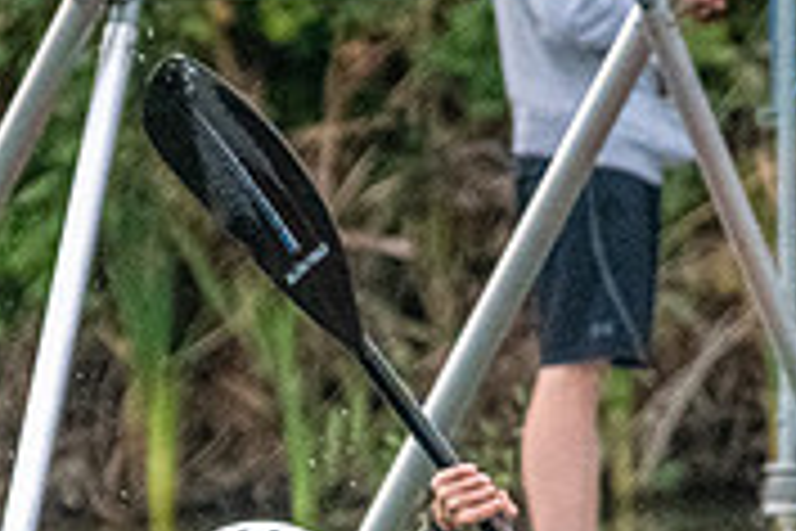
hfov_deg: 1.2
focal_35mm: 1678
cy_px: 811
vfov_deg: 0.8
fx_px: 37100
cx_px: 368
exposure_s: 1/2500
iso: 5000
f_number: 5.6
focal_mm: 400
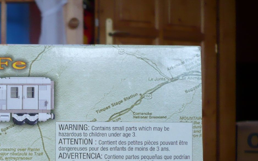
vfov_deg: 16.5
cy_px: 141
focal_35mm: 78
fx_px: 549
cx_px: 16
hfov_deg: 25.5
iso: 100
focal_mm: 5.8
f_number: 2.8
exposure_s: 1/30
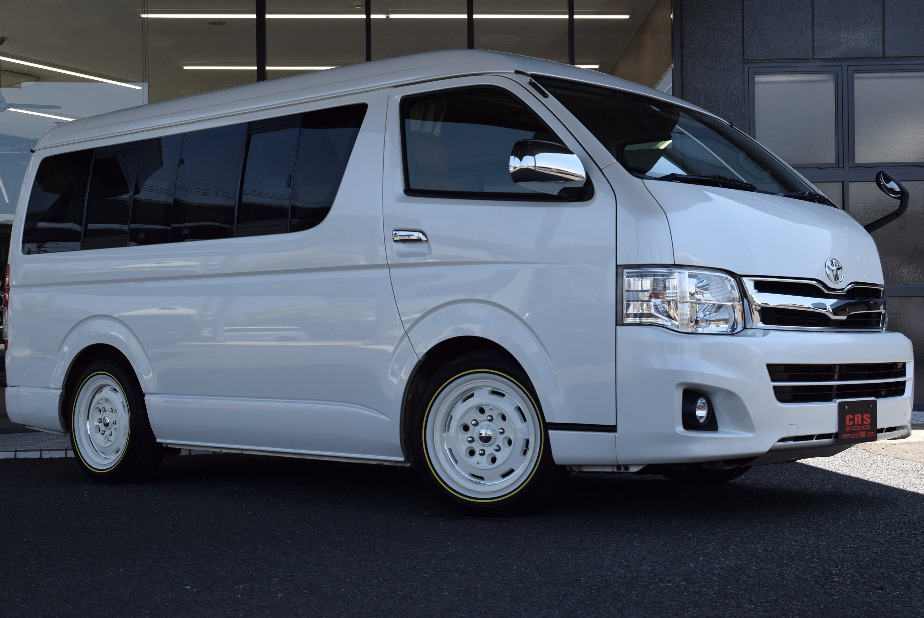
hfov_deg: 38.9
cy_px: 309
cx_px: 462
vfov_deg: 26.5
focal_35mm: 51
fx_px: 1310
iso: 200
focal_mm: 34
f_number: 9
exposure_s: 1/320
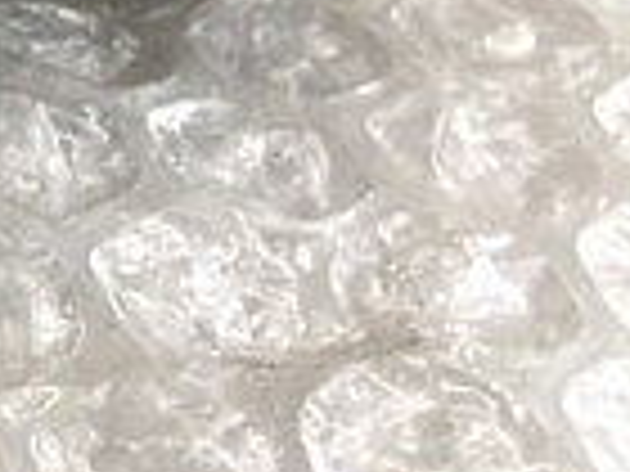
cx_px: -765
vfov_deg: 10.3
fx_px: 2421
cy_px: -468
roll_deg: -0.1
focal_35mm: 133
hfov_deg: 12.4
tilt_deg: -41.2
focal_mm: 4.15
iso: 64
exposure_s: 1/30
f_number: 2.2
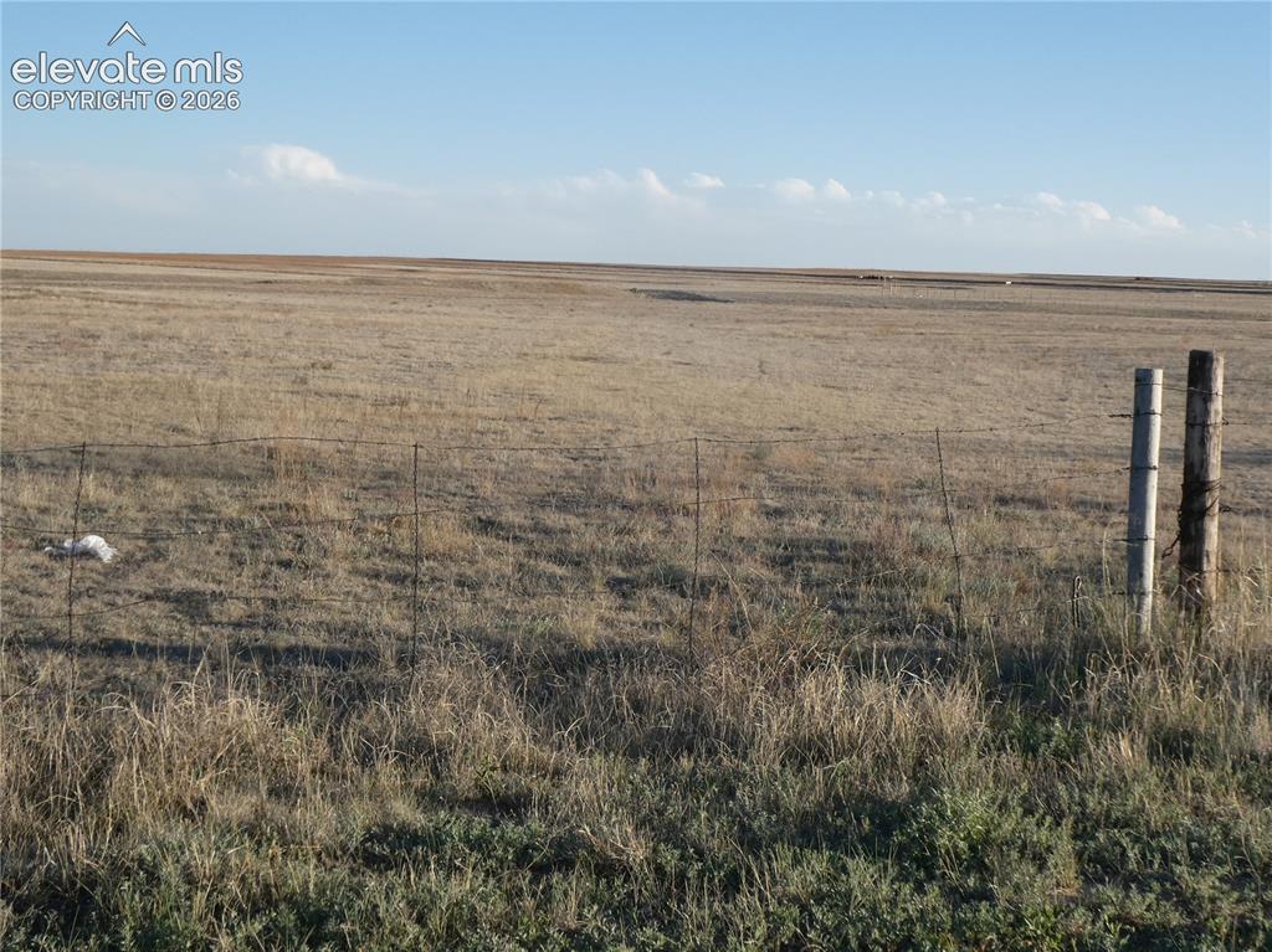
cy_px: 476
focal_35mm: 54
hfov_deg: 35.6
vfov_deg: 27.0
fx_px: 1983
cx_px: 636
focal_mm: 9.6
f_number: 4.1
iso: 80
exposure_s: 1/320
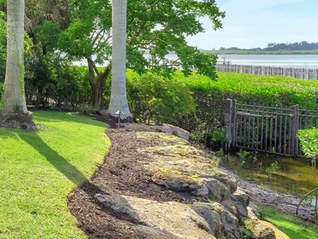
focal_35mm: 42
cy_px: 69
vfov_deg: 33.9
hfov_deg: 29.0
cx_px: -153
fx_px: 386
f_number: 8
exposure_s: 1/8000
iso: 2500
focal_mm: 14
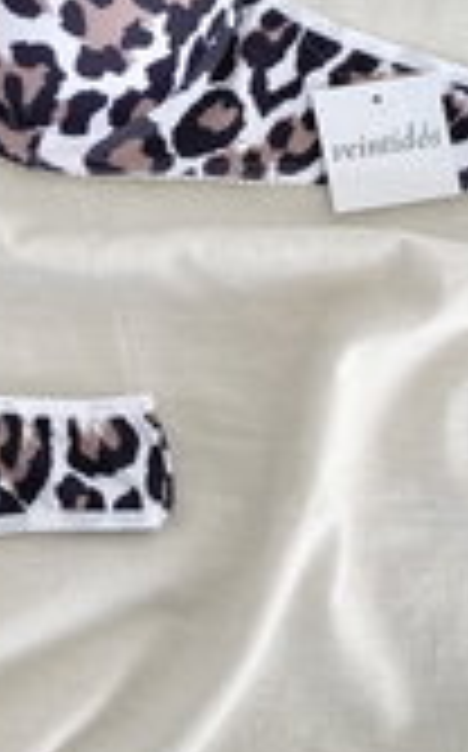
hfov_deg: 14.5
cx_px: -32
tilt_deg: -77.8
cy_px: 146
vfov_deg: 23.2
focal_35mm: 88
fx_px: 1800
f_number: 1.8
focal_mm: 4.25
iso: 32
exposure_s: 1/169
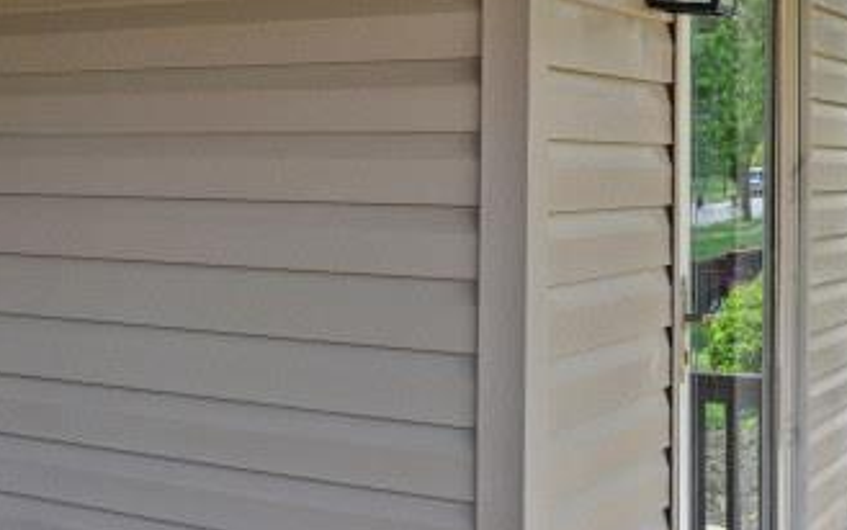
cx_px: 98
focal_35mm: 65
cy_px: 193
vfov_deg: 20.0
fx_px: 1501
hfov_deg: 30.3
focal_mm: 14
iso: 200
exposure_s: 1/250
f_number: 5.6
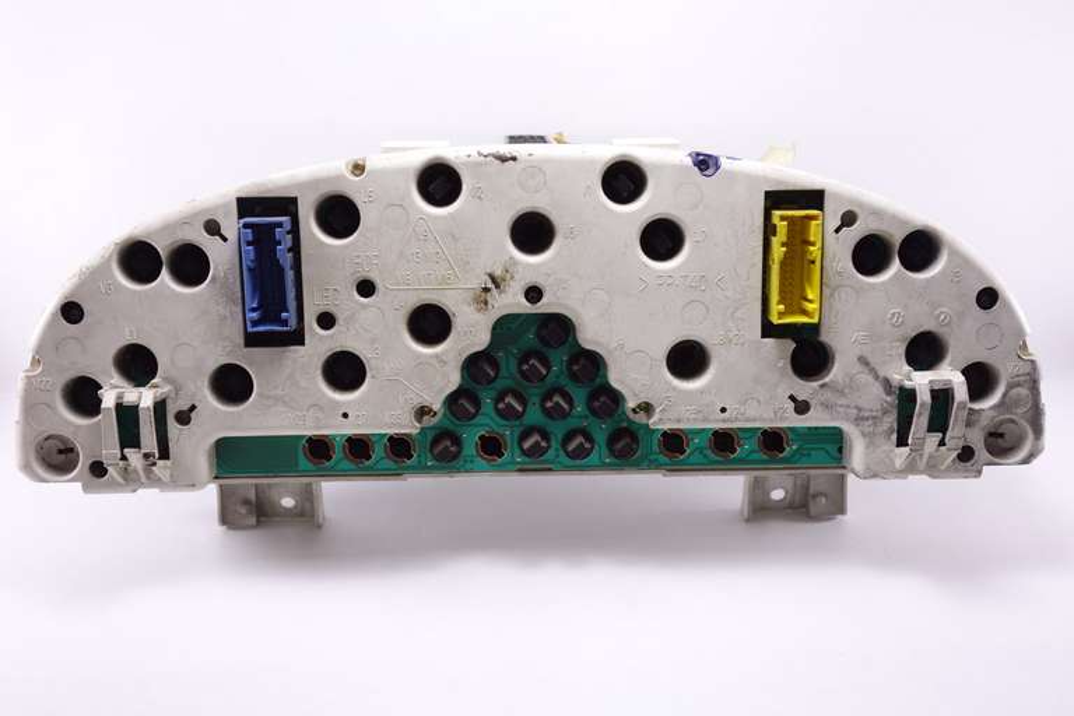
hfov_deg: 48.5
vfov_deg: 33.4
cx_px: 537
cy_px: 358
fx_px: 1193
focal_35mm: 40
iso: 160
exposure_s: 1/50
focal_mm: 14.75
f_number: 2.8
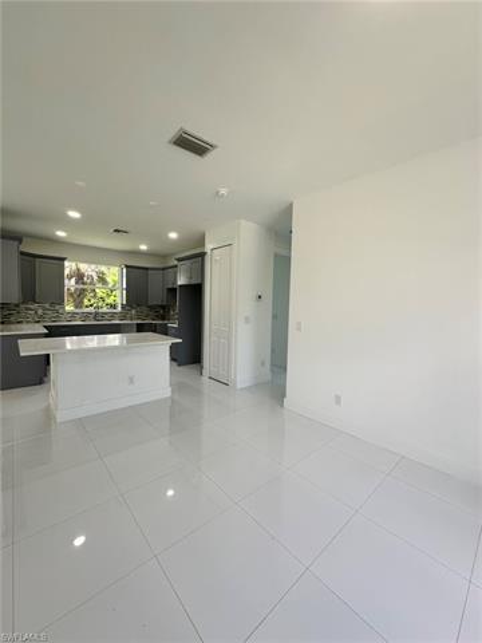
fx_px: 260
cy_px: 322
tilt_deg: -3.2
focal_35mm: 14
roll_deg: -2.1
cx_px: 241
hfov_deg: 85.7
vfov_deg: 102.1
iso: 80
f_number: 2.2
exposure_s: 1/120
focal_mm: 2.22
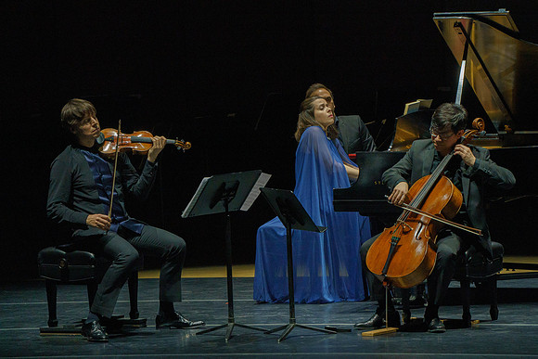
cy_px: 180
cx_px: 269
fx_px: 4574
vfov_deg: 4.5
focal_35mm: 306
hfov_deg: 6.7
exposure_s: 1/250
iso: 4000
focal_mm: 306
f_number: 10
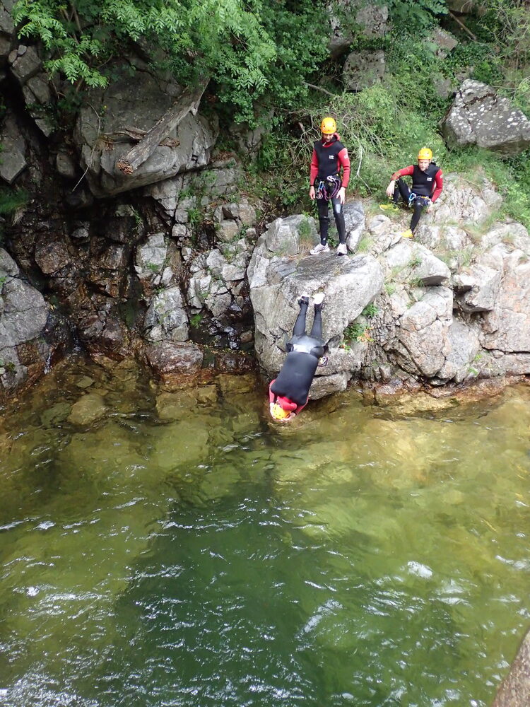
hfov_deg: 40.7
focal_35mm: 35
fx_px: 715
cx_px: 265
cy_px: 354
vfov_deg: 52.6
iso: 500
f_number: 2.6
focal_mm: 6.42
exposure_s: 1/500
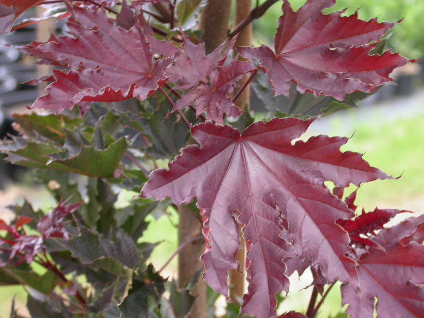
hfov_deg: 17.9
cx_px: 212
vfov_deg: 13.5
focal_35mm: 110
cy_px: 159
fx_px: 1347
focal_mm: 22.8
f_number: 4.1
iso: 100
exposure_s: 1/72.9
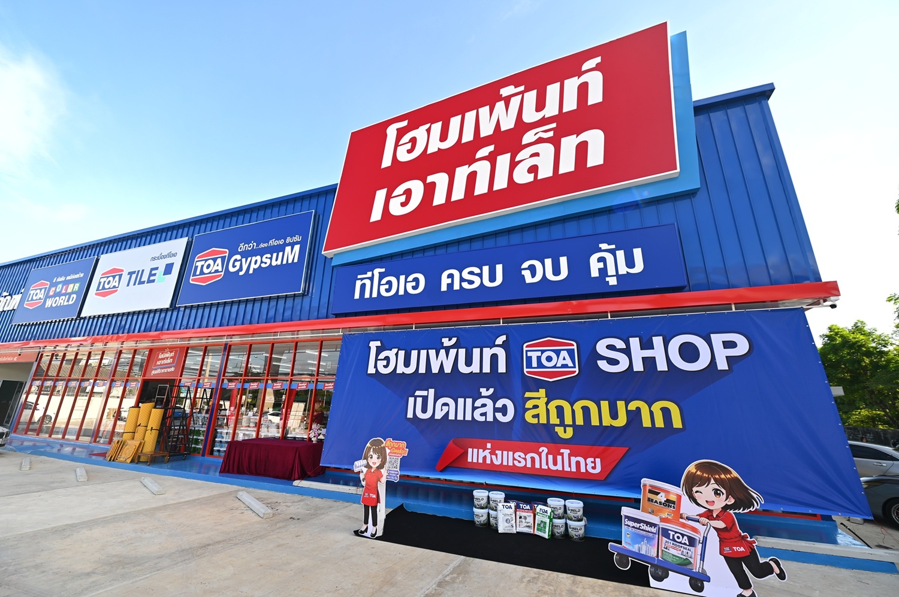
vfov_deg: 81.1
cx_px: 450
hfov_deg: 104.3
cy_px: 298
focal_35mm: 14
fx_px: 349
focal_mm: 14
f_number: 4
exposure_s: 1/125
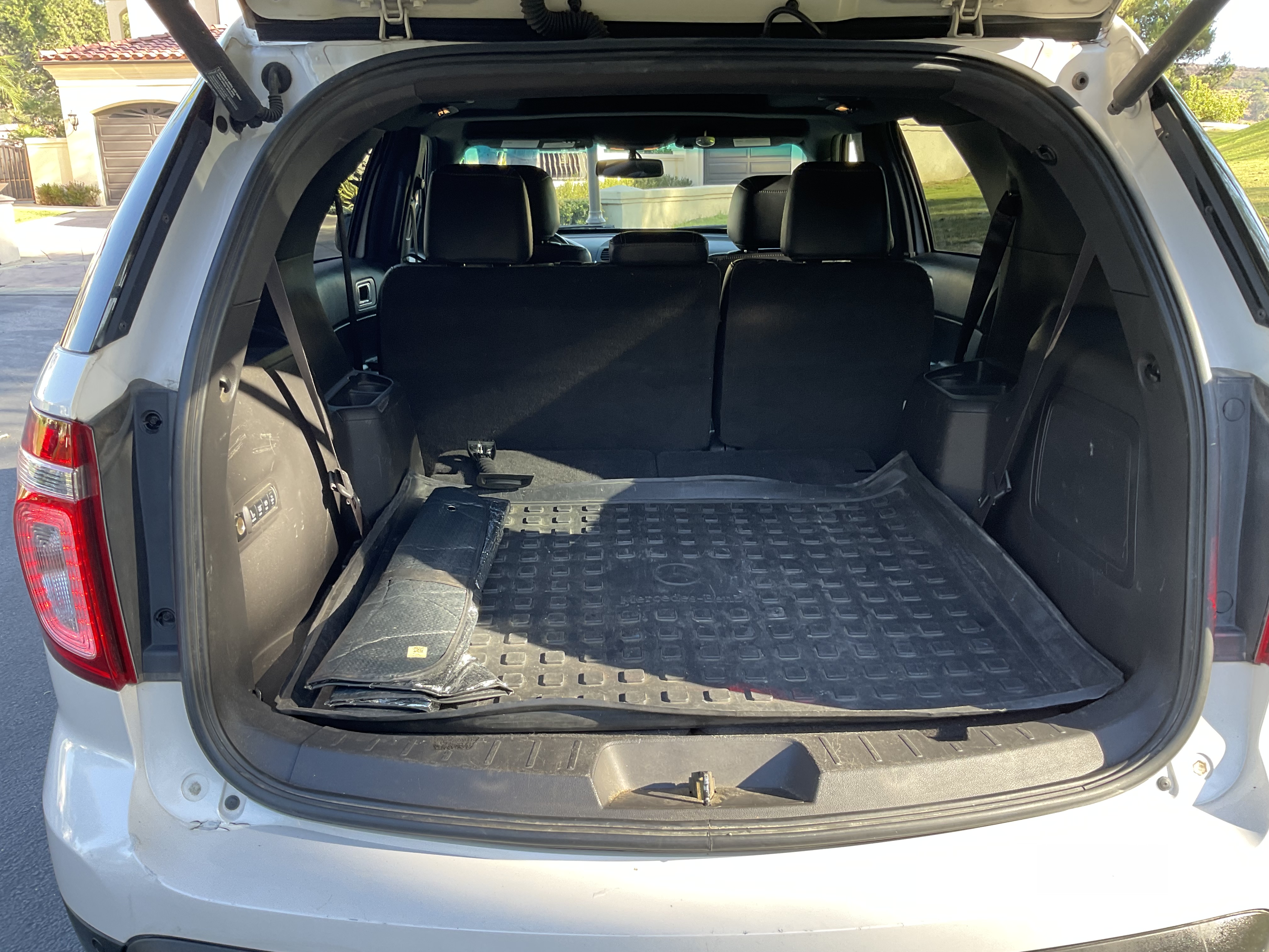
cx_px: 634
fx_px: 1063
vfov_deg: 48.2
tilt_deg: -15.9
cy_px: 476
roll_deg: +1.3
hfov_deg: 61.7
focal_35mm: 29
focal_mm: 3
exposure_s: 1/120
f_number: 1.8
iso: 32
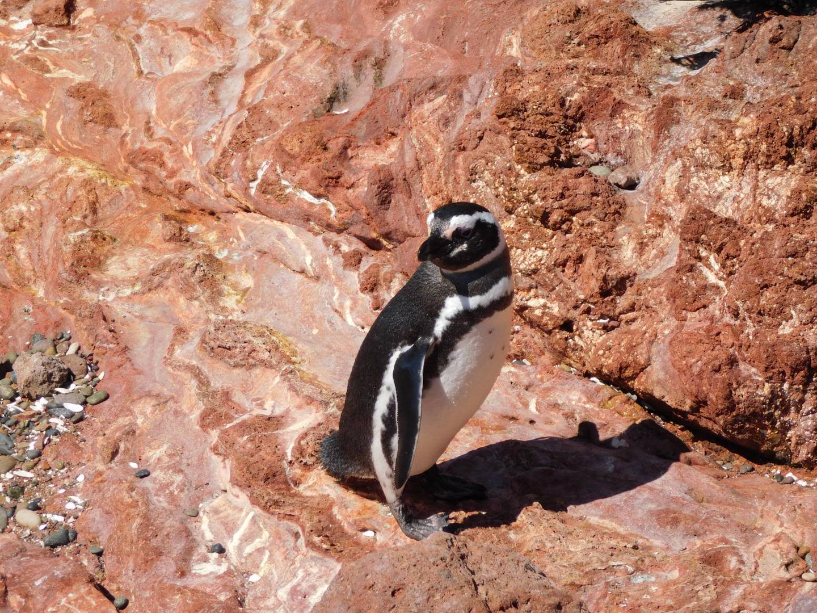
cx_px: 408
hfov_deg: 8.5
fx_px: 5476
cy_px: 306
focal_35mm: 232
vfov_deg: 6.4
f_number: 5.6
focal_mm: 41.3
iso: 125
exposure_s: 1/640
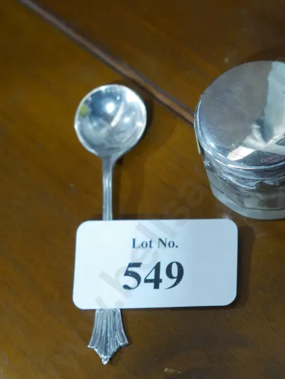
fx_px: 1129
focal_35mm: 103
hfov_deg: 14.3
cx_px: 213
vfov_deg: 19.1
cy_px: 164
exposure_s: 1/80
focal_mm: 33
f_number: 5.4
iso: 1600
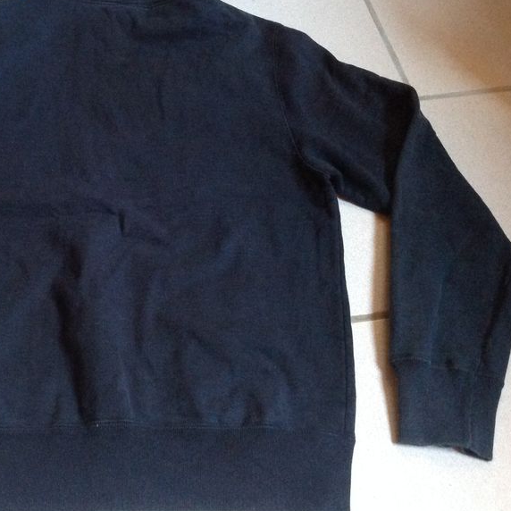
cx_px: 91
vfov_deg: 31.5
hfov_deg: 30.7
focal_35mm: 54
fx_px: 902
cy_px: 197
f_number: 2.4
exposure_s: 1/15
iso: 400
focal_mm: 4.28
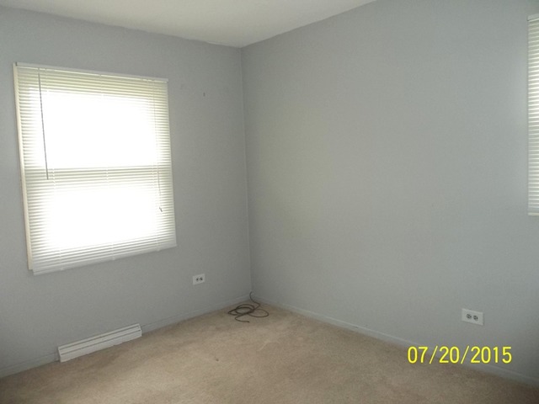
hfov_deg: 65.3
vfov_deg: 51.4
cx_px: 270
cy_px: 202
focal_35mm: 27
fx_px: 420
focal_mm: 4.9
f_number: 3.5
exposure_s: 1/30
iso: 160
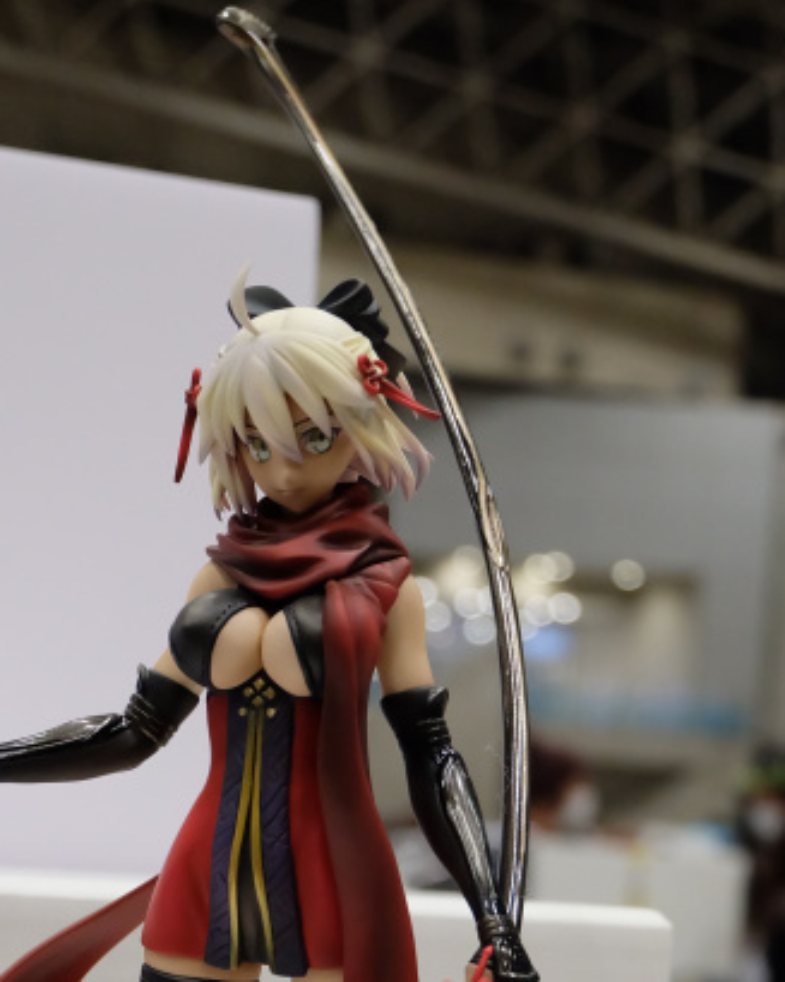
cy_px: 905
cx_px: 299
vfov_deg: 20.8
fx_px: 2615
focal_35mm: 90
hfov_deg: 17.1
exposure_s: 1/105
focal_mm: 32.5
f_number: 5
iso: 3200
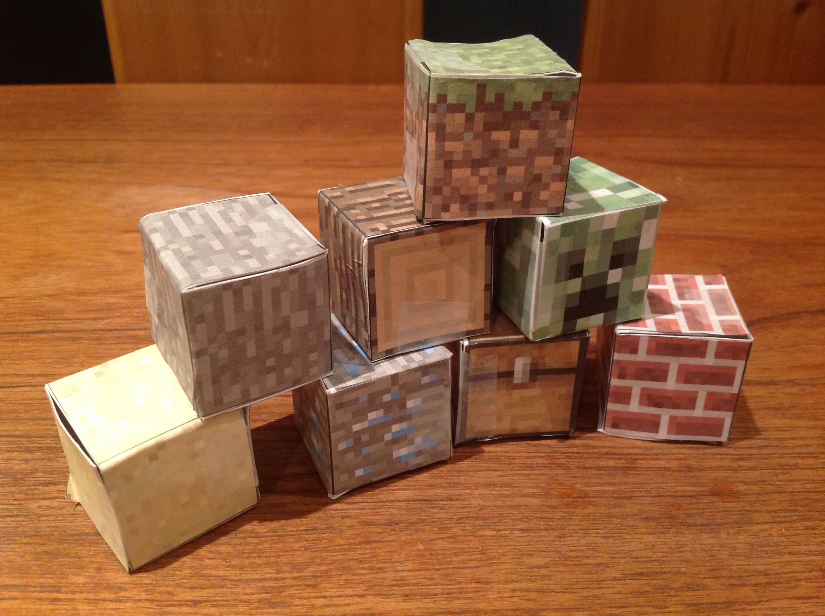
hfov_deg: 52.7
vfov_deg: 40.6
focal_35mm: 35
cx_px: 412
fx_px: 833
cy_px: 308
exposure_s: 1/15
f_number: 2.4
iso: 250
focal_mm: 4.28
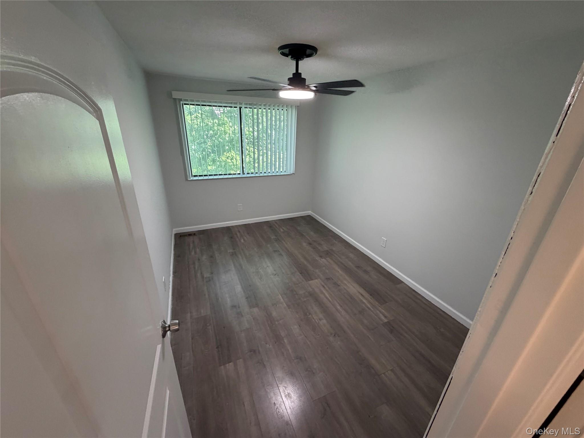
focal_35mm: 14
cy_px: 219
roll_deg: -1.1
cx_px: 292
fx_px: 236
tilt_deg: -21.7
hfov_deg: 102.1
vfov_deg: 85.7
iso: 320
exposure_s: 1/120
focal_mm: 2.22
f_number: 2.2
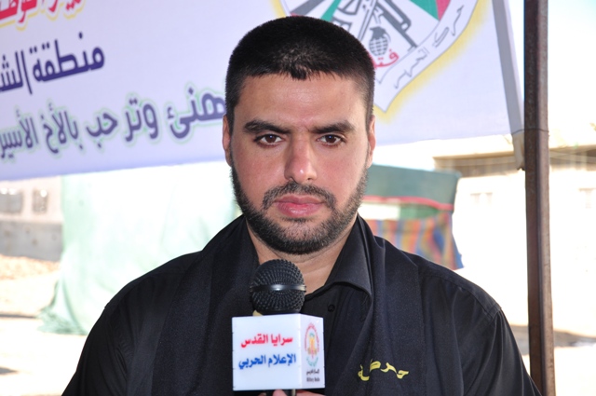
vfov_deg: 23.7
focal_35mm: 57
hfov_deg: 35.1
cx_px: 298
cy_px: 198
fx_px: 942
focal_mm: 38
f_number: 4.5
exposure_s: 1/125
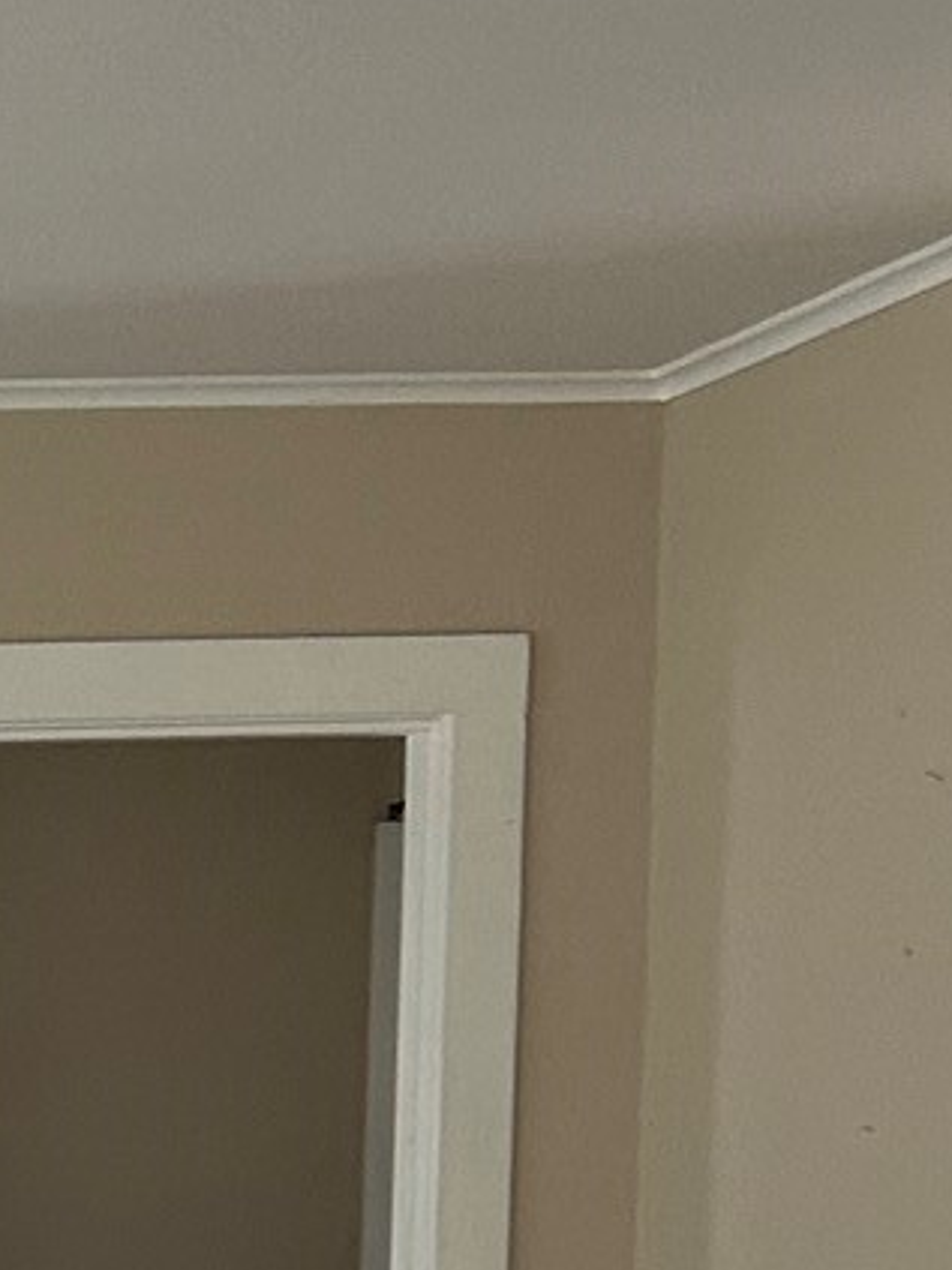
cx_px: -997
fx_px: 4623
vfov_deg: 14.8
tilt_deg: -8.5
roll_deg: +0.9
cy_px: 1750
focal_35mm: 126
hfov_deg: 10.7
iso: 125
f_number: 1.5
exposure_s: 1/60
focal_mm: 5.7
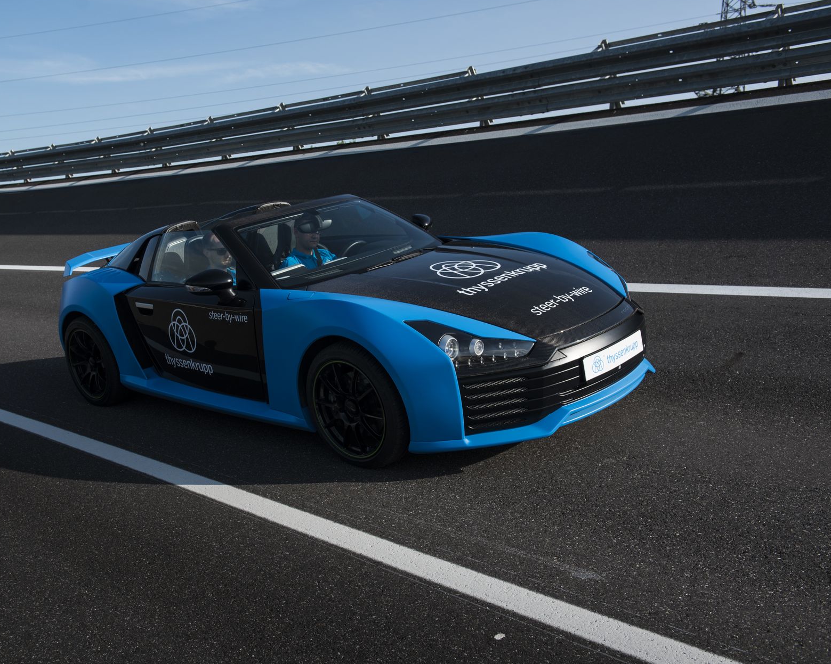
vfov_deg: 40.1
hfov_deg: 48.7
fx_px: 910
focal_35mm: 37
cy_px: 334
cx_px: 325
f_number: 5.6
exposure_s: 1/500
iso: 100
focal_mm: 32
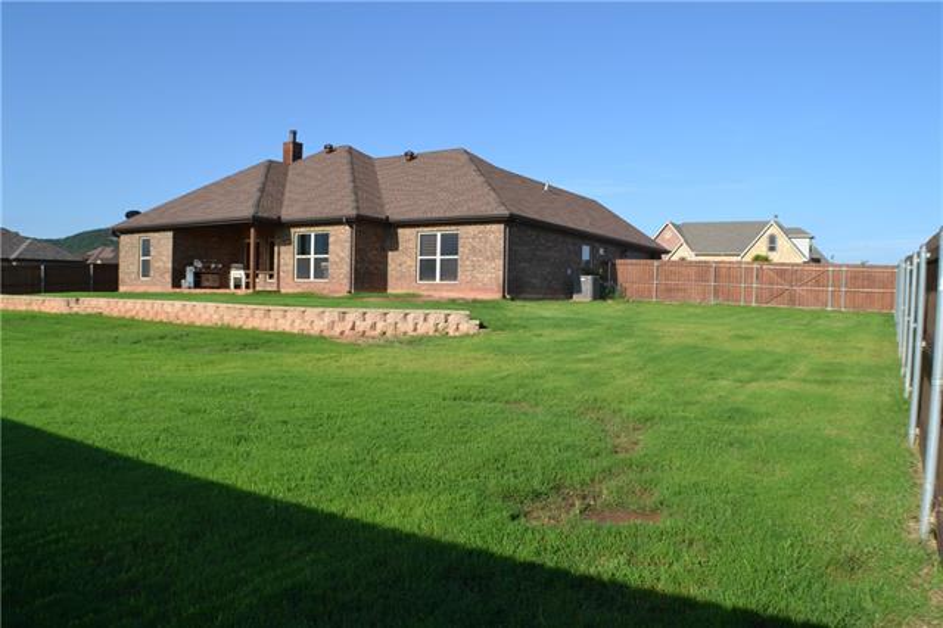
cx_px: 472
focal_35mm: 33
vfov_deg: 39.9
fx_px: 864
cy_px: 314
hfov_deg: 57.2
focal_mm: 22
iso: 100
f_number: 7.1
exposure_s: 1/200
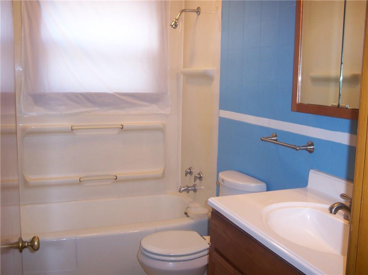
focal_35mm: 38
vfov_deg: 37.7
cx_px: 184
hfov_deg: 49.0
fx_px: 404
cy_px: 138
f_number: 2.8
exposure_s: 1/30
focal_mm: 8
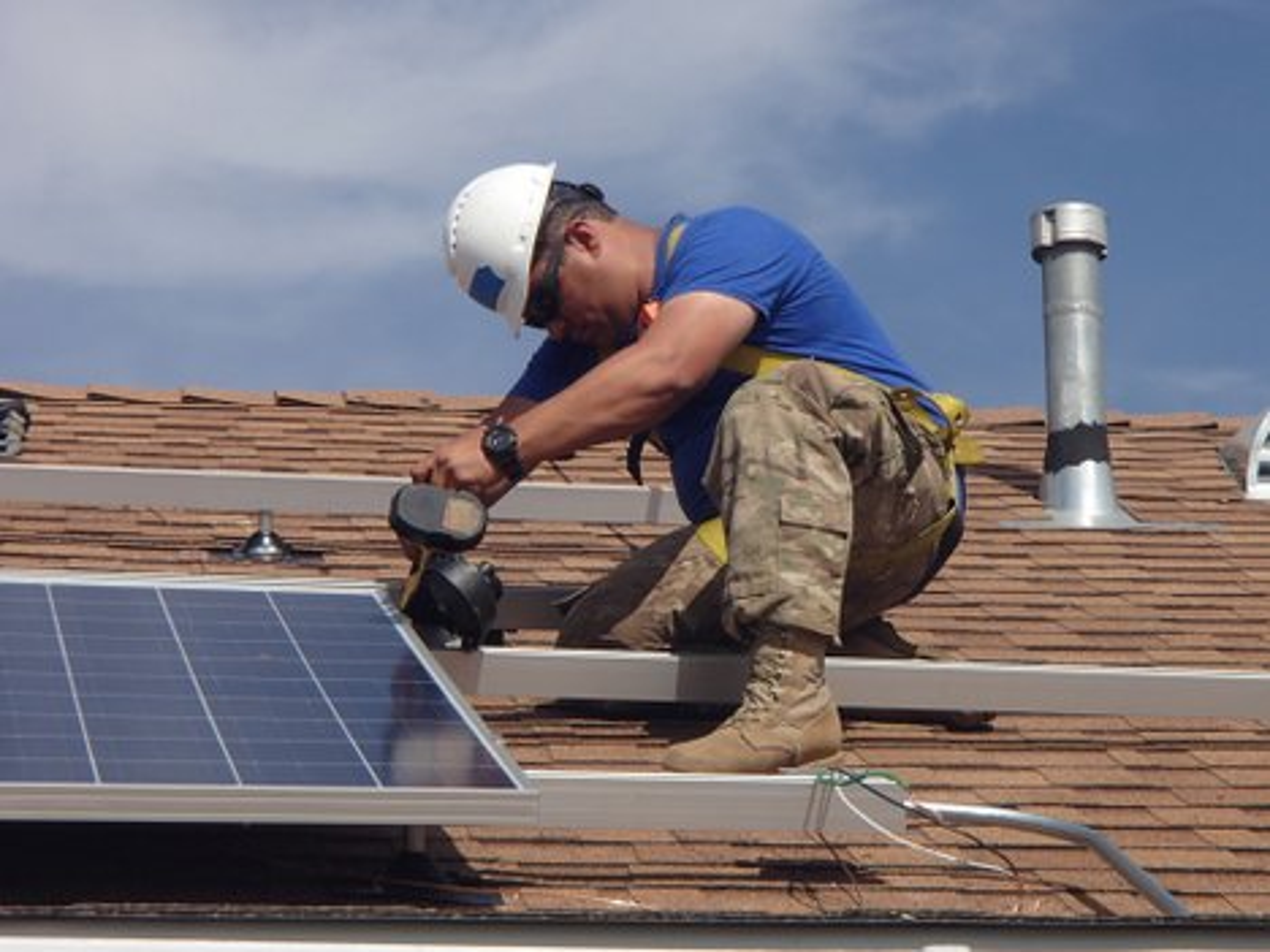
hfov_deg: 16.7
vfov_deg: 12.6
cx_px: 635
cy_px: 476
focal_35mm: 118
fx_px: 4329
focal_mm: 21.22
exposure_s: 1/640
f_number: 5.5
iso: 100
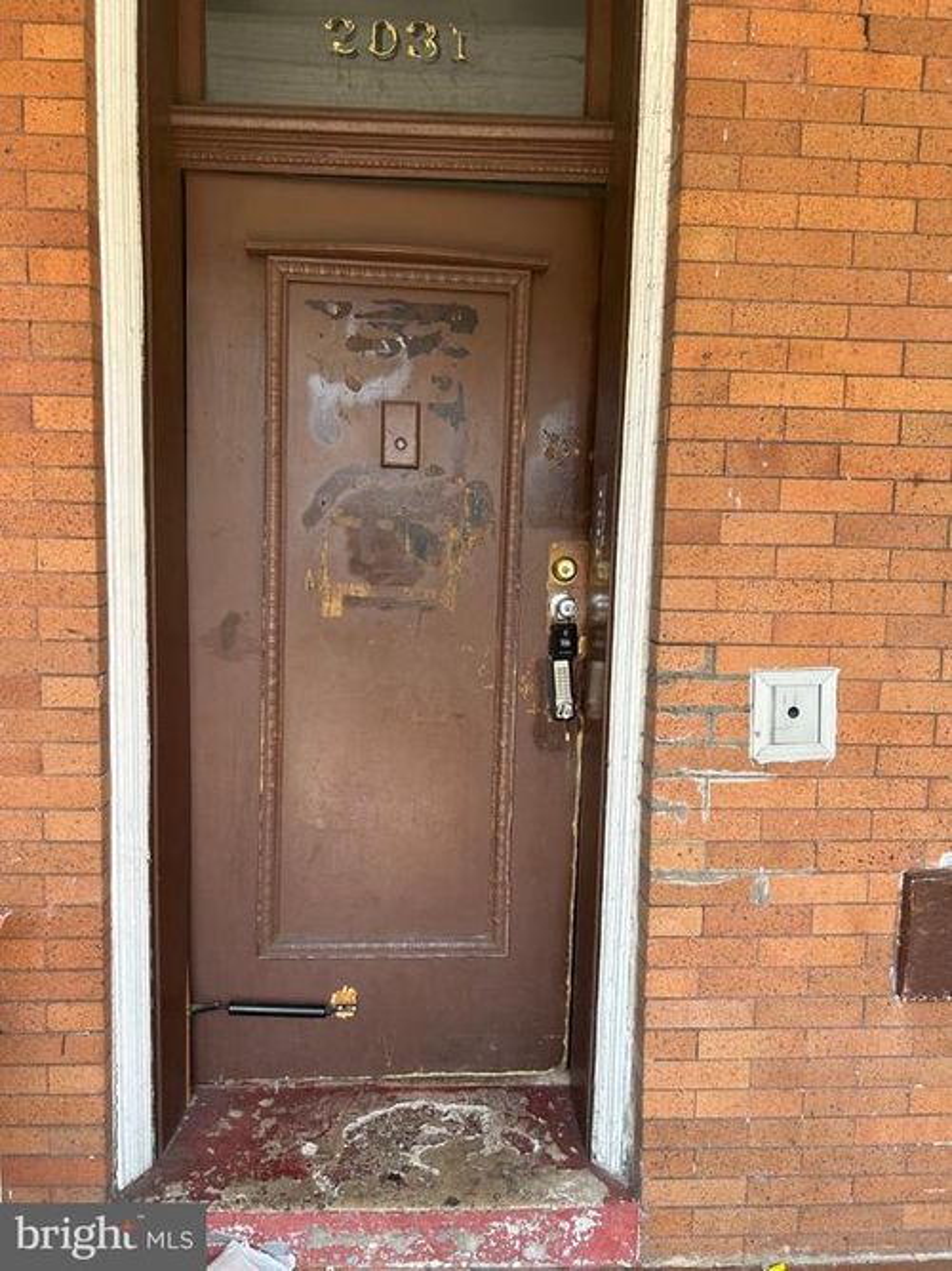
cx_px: 476
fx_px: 954
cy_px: 636
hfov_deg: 53.0
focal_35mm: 26
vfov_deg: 67.3
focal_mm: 5.7
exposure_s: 1/227
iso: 40
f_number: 1.5
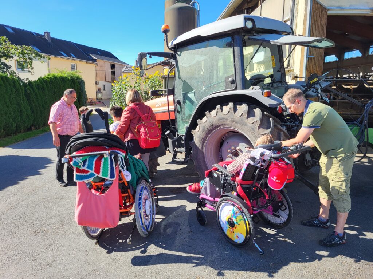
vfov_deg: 53.1
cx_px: 186
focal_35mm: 26
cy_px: 140
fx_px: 280
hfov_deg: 67.3
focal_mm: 5.4
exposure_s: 1/955
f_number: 1.8
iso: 40
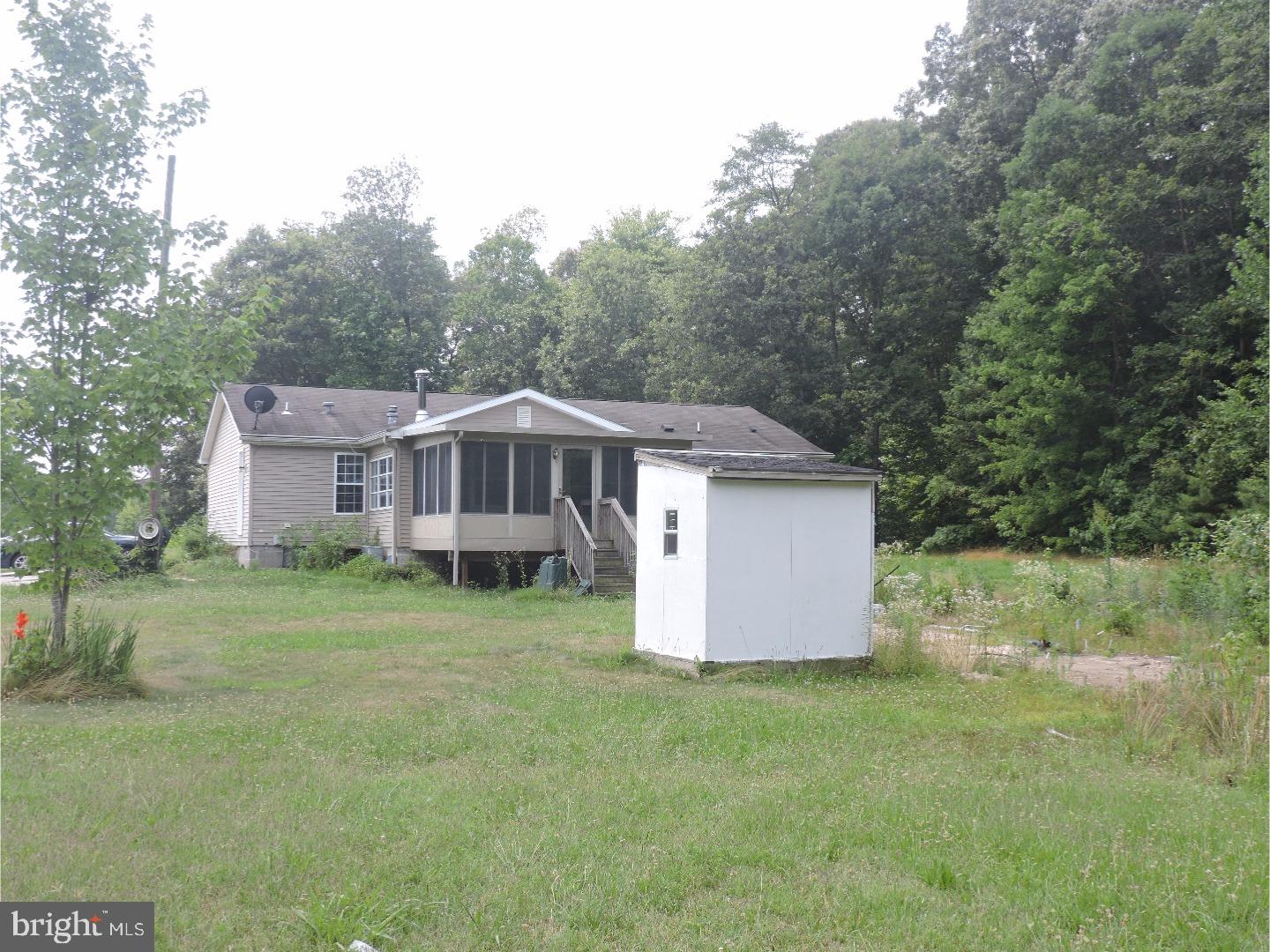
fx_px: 1468
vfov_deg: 36.0
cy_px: 476
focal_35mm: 40
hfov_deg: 46.8
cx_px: 635
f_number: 3.3
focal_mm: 7.1
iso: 100
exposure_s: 1/320
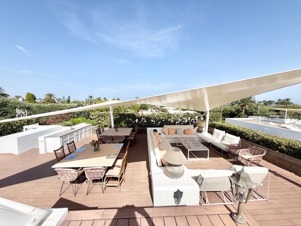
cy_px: 113
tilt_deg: -5.0
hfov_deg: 102.1
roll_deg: +0.0
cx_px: 150
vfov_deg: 85.7
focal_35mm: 14
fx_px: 122
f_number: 2.2
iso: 20
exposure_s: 1/1285
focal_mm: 2.22
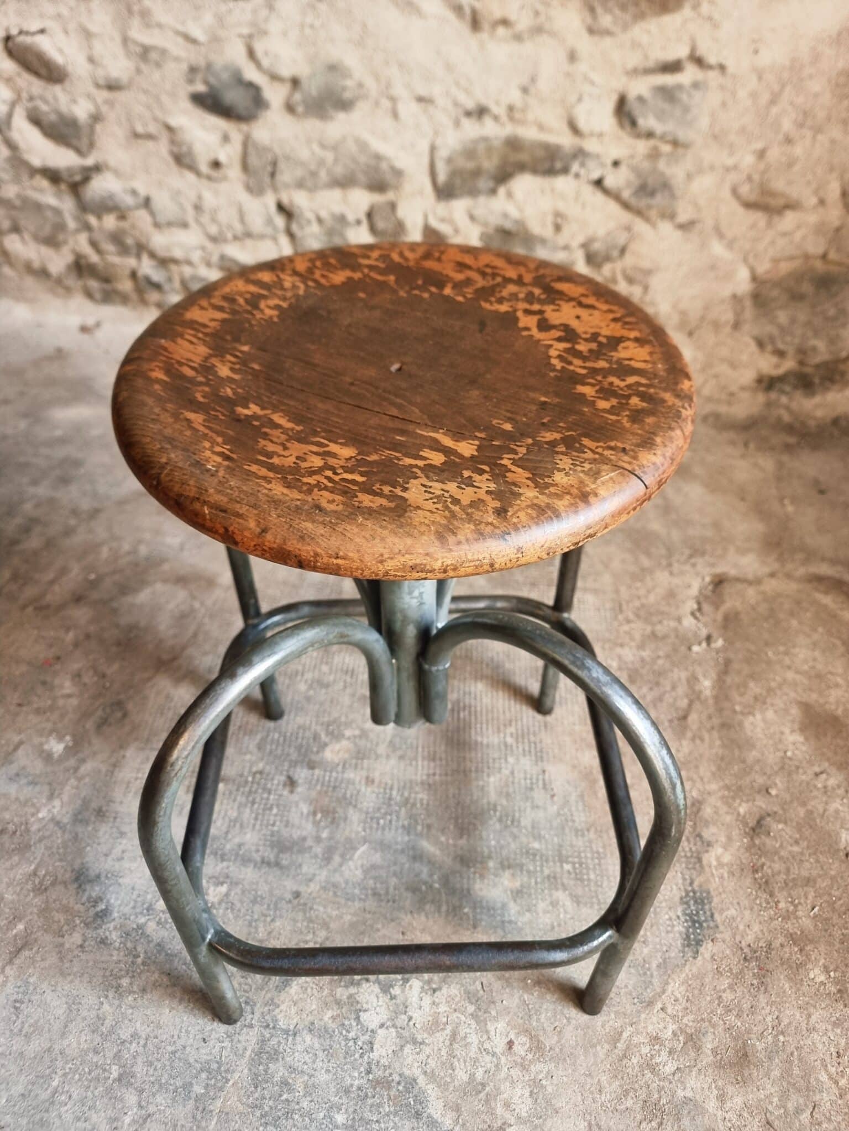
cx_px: 424
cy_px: 566
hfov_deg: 56.8
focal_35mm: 24
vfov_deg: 71.6
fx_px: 785
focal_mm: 6.7
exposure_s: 1/50
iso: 320
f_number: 1.8
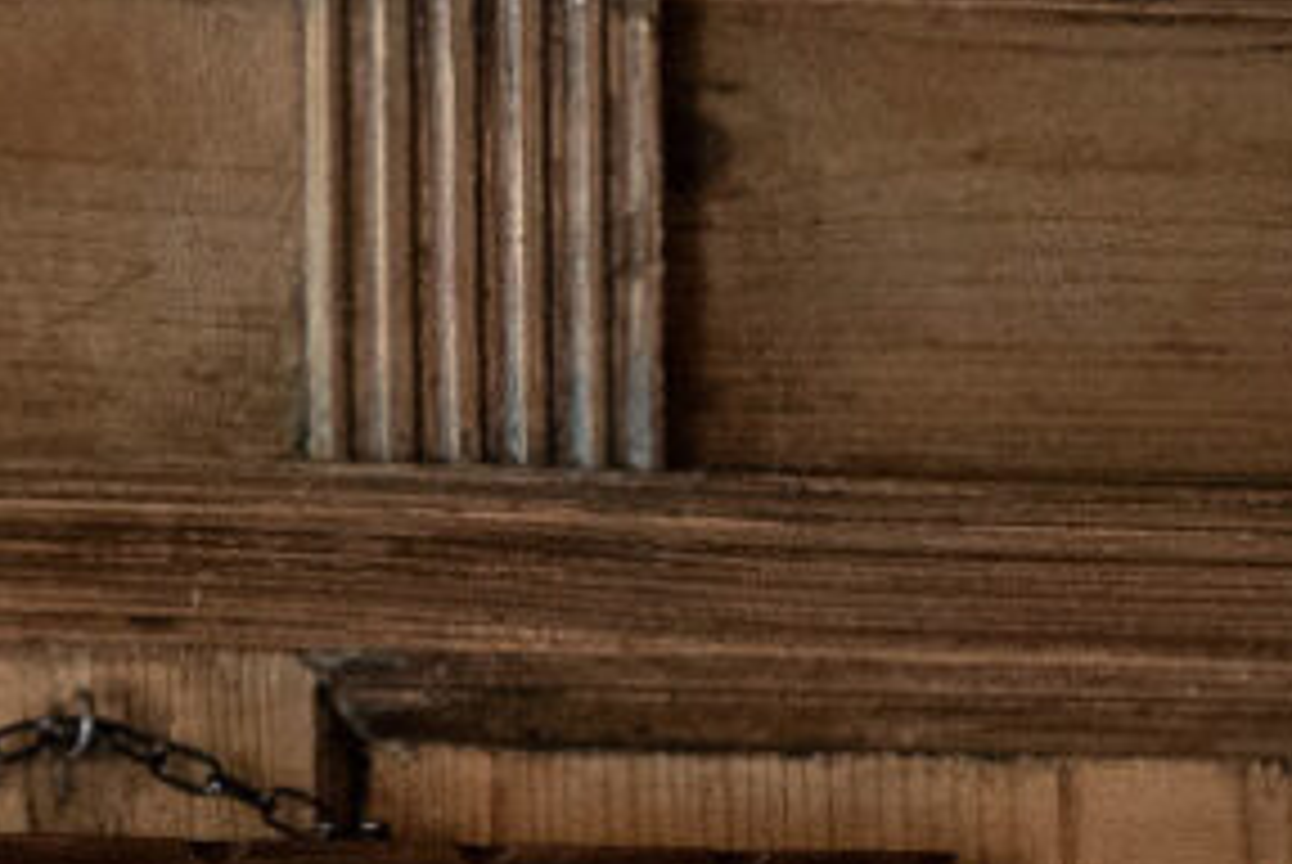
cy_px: 828
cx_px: 2507
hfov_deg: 4.3
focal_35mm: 468
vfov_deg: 2.9
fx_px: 16813
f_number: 4.5
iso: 4000
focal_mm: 70
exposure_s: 1/60
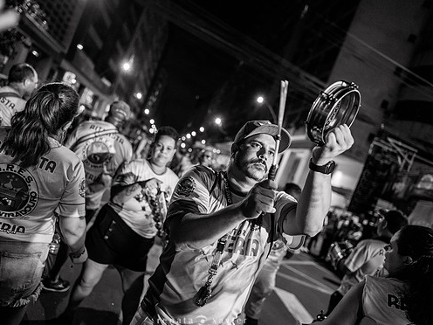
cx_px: 201
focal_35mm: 27
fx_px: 338
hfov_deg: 65.2
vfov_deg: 51.3
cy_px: 167
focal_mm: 24
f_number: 1.8
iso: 2500
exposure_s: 1/320
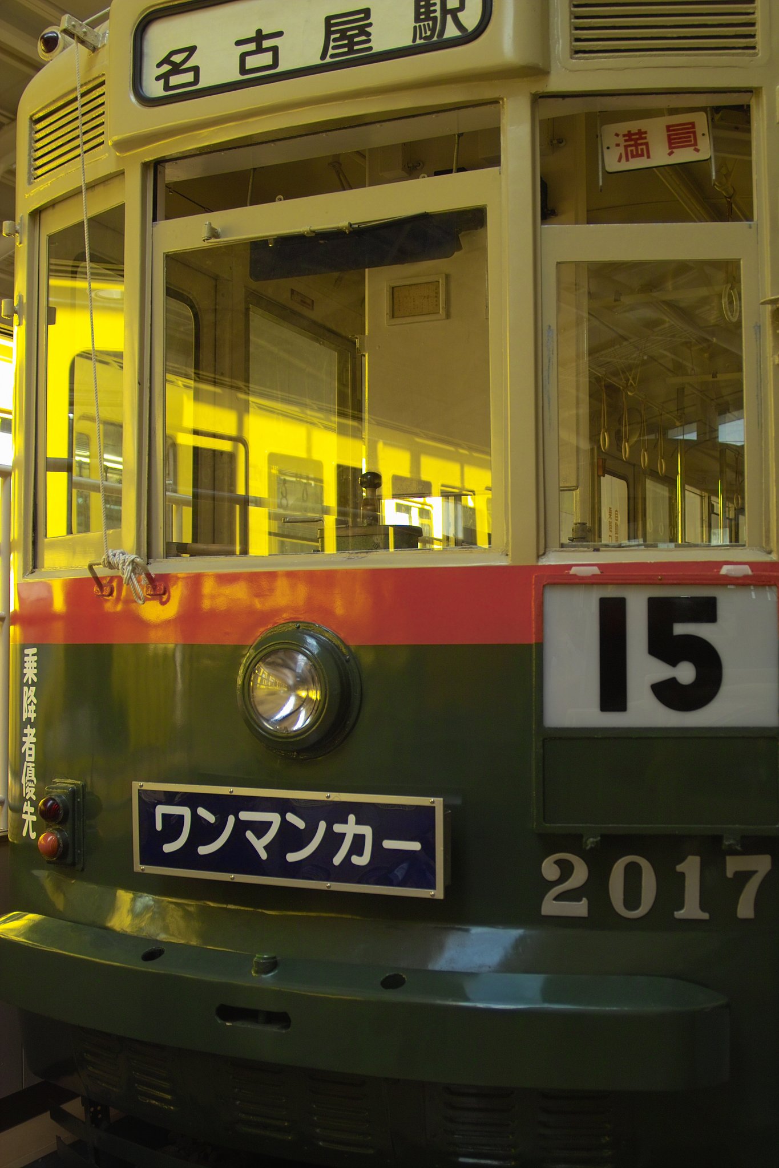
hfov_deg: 32.6
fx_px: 1331
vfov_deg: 47.4
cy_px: 584
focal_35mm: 41
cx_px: 390
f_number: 2.8
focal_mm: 24
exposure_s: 1/90
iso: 100
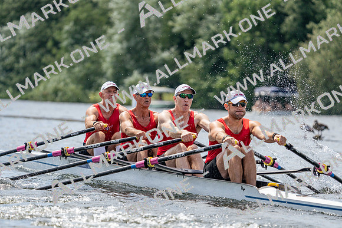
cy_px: 114
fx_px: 2851
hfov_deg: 6.9
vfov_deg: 4.6
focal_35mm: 300
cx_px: 171
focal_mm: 300
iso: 400
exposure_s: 1/2000
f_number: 5.6
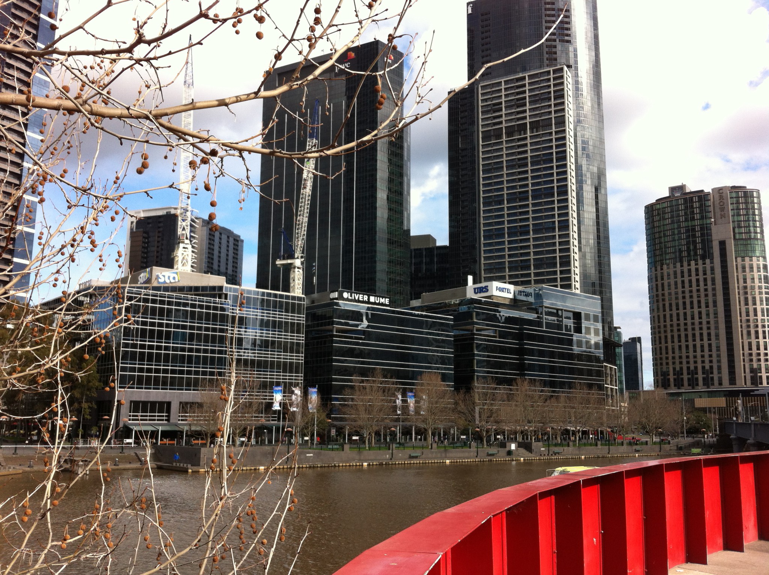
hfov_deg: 52.7
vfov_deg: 40.6
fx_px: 776
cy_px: 288
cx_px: 384
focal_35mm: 35
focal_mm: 3.85
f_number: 2.8
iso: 80
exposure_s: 1/754
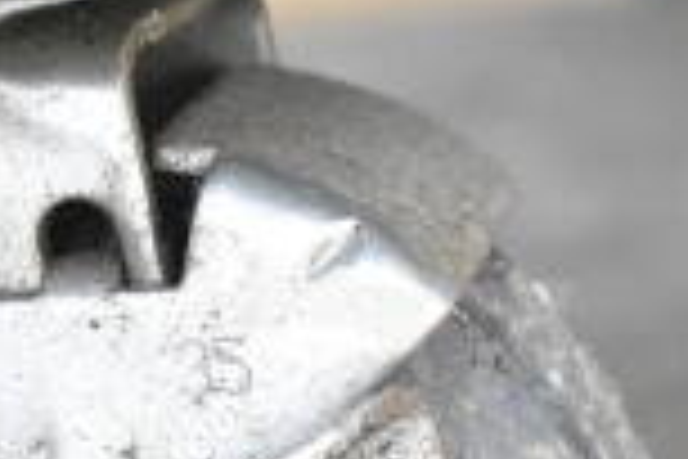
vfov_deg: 6.3
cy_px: 637
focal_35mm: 215
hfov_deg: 9.6
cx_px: 171
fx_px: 4109
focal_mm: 36
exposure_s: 1/60
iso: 4500
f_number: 4.8
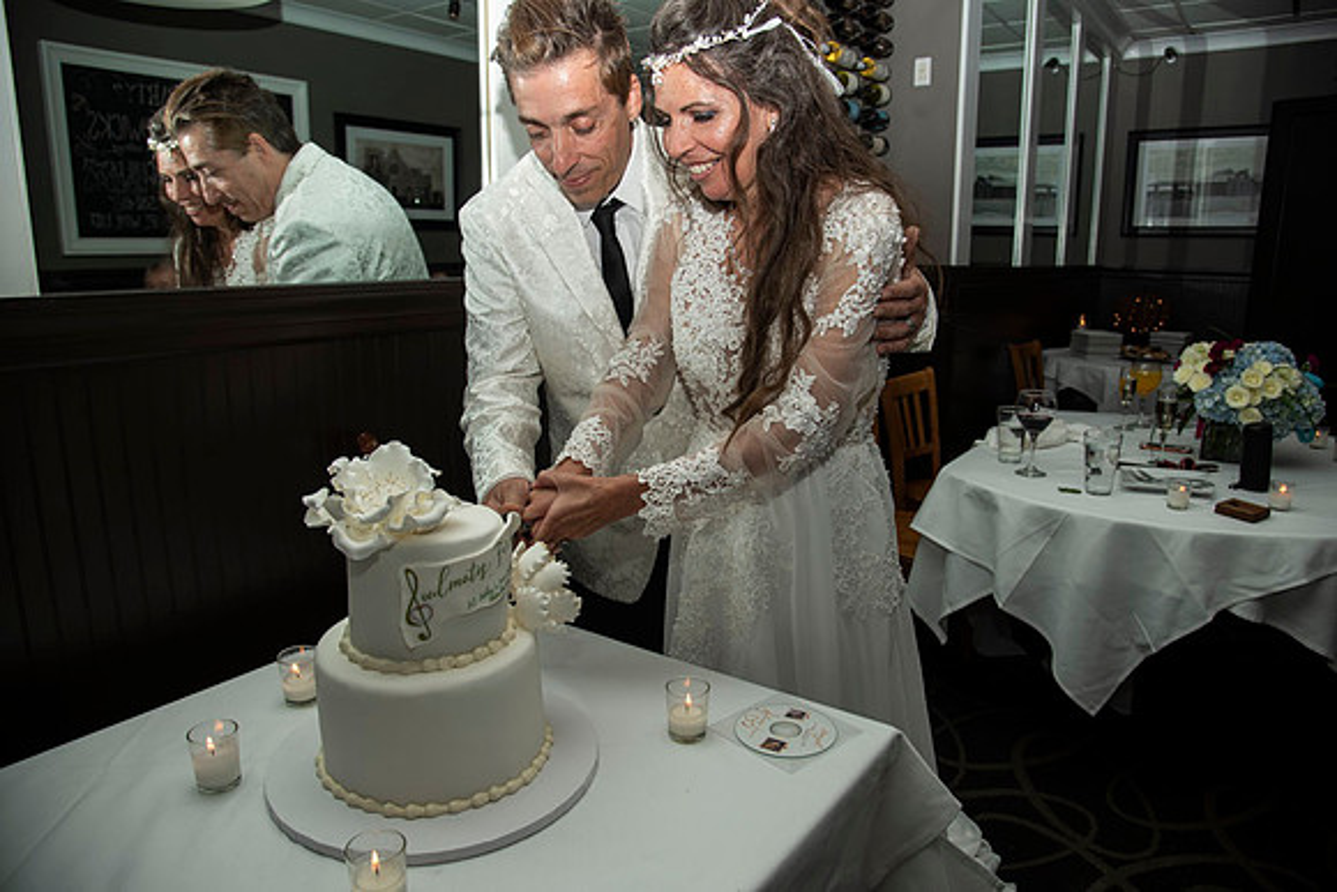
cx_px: 668
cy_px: 446
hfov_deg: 73.7
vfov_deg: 53.2
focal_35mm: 24
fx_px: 892
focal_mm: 24
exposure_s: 1/200
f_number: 4.5
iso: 100
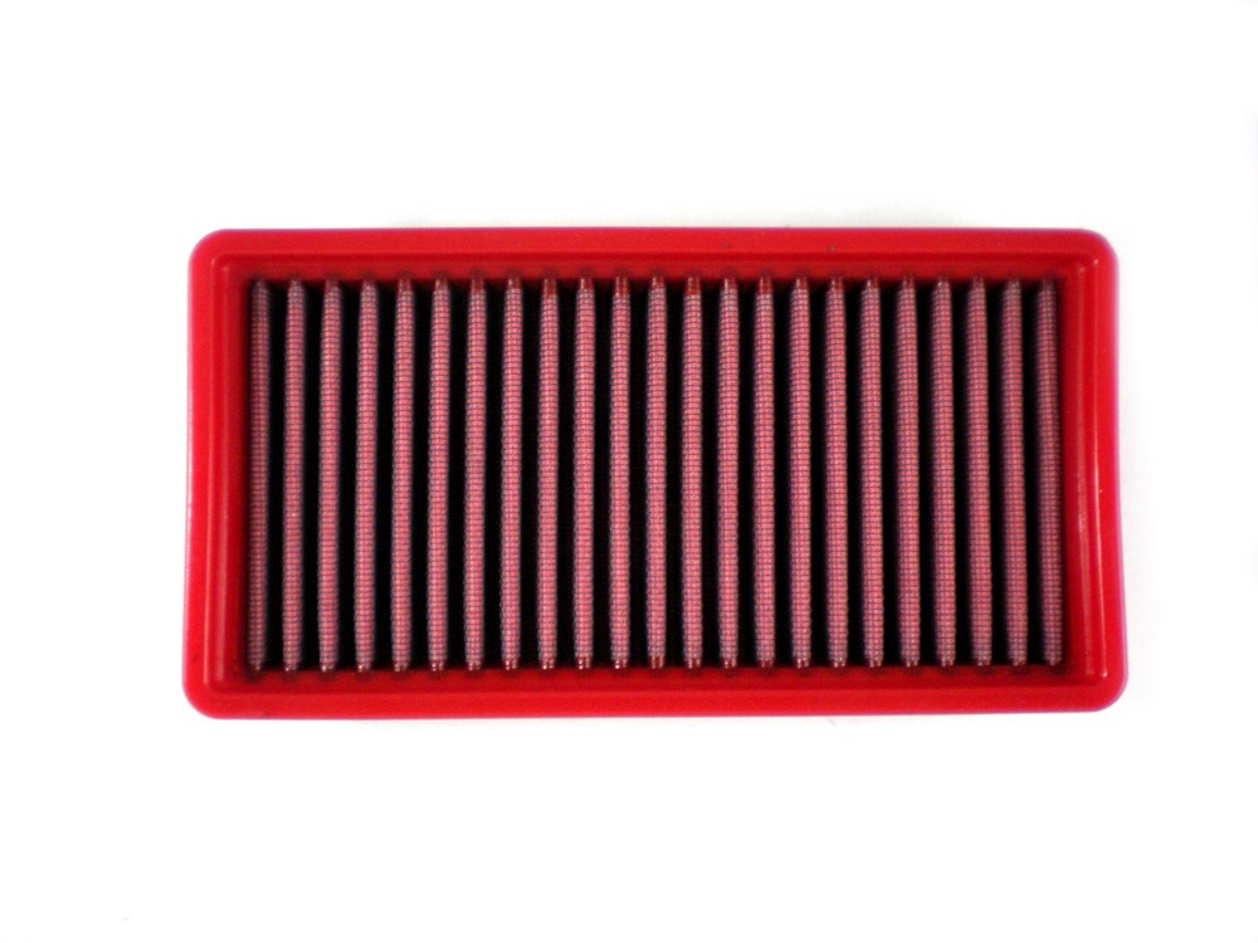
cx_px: 629
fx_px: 1381
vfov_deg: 37.7
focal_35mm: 38
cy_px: 472
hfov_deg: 49.0
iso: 200
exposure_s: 1/49
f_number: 3.1
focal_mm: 6.3
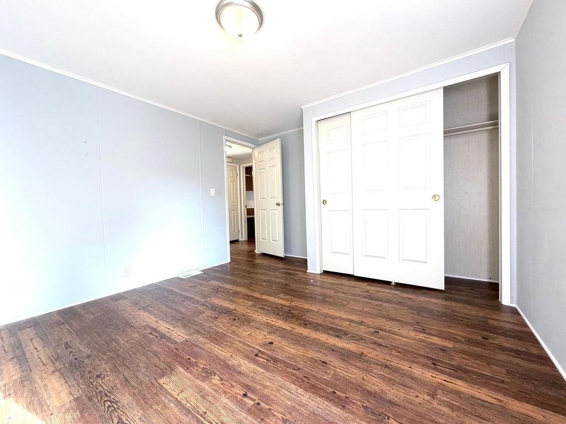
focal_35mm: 14
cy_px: 212
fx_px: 229
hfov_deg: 102.1
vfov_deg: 85.7
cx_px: 283
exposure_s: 1/121
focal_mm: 2.22
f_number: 2.2
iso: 160
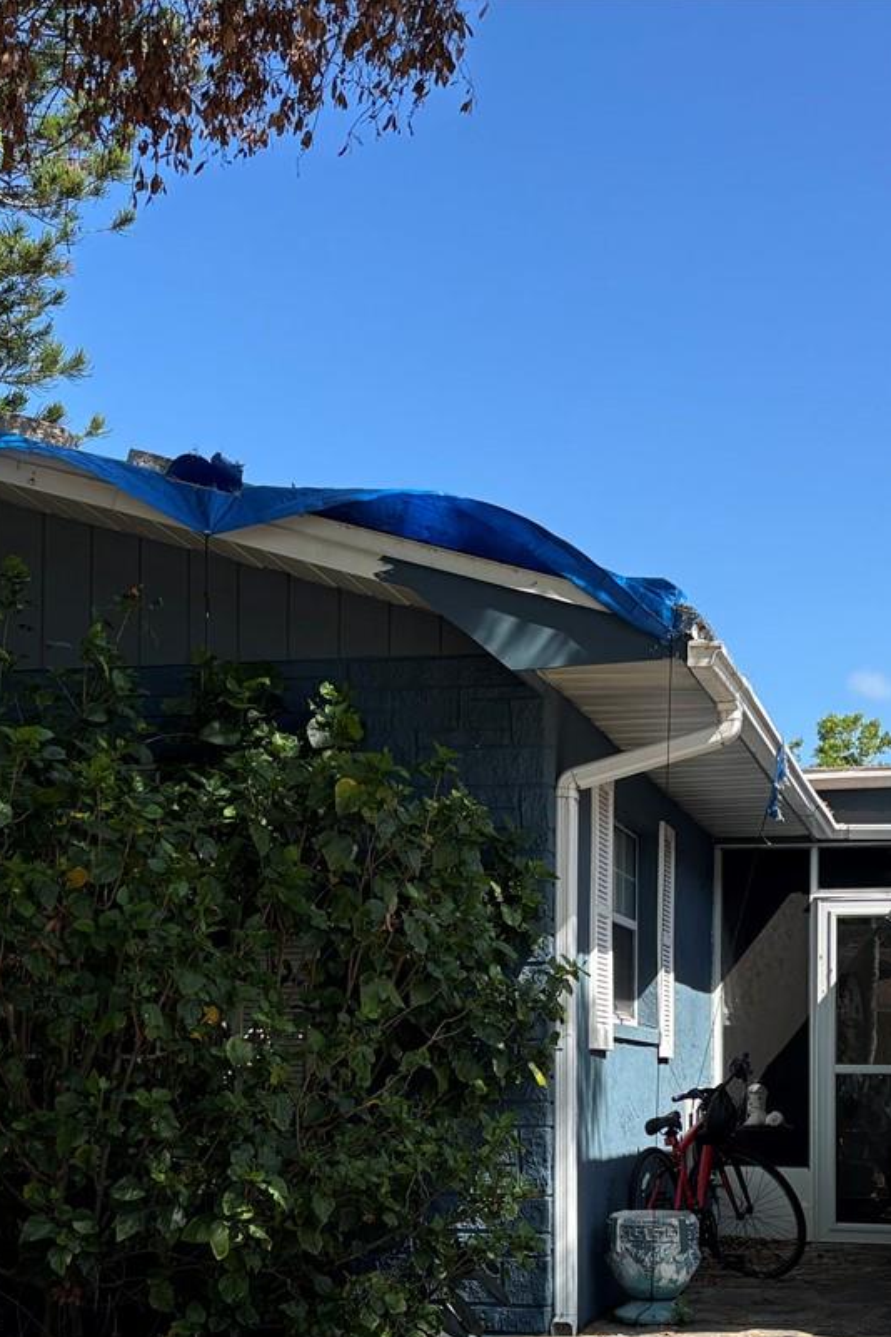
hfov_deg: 25.0
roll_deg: -0.8
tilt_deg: +3.3
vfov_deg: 36.1
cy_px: 998
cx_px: 537
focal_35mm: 54
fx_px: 2005
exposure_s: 1/1567
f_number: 1.6
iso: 50
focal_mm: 5.96
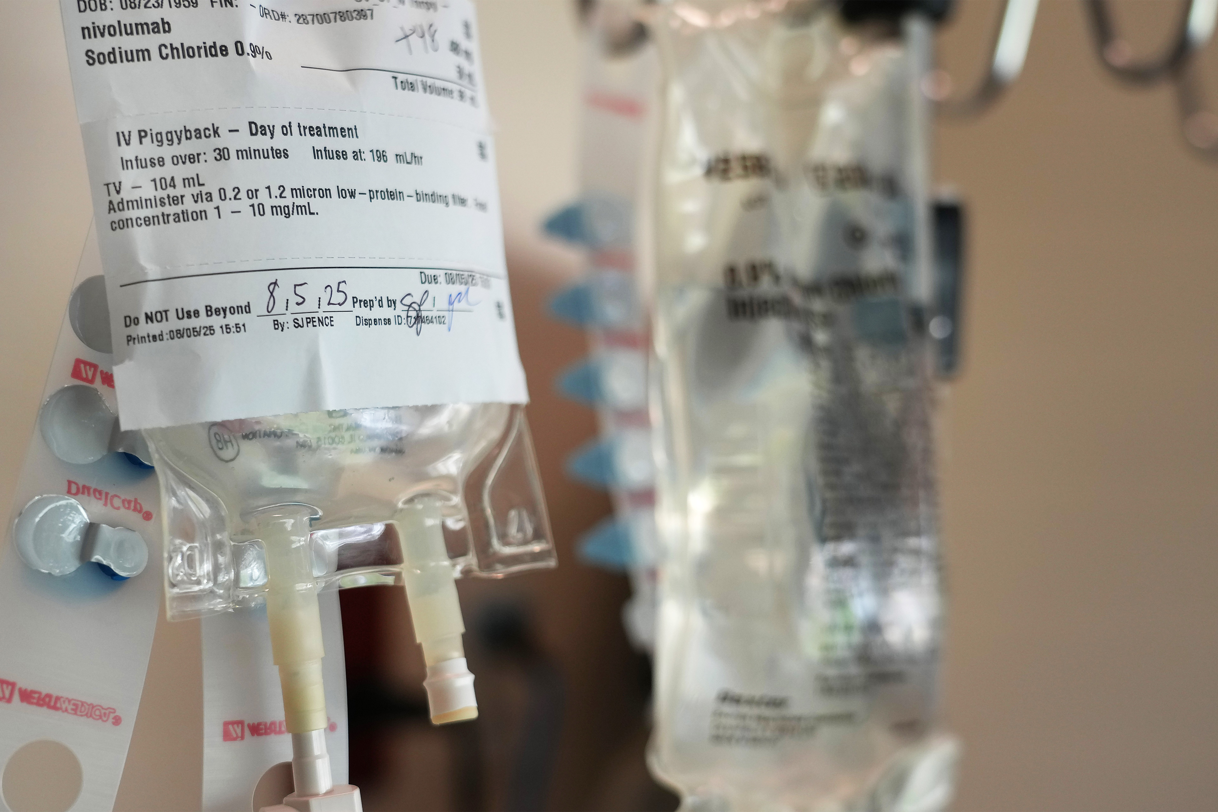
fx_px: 1624
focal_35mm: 48
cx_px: 609
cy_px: 406
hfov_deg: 41.1
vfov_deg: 28.1
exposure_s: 1/400
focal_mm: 48
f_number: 4
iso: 800
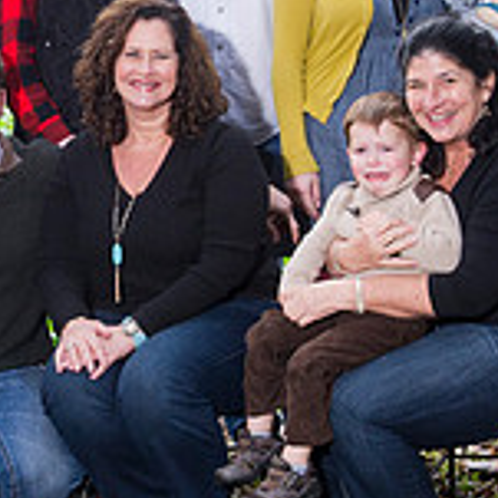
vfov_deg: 12.7
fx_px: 2230
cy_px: 132
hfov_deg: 12.7
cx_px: 76
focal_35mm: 137
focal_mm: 42
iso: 1250
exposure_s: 1/125
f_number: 7.1
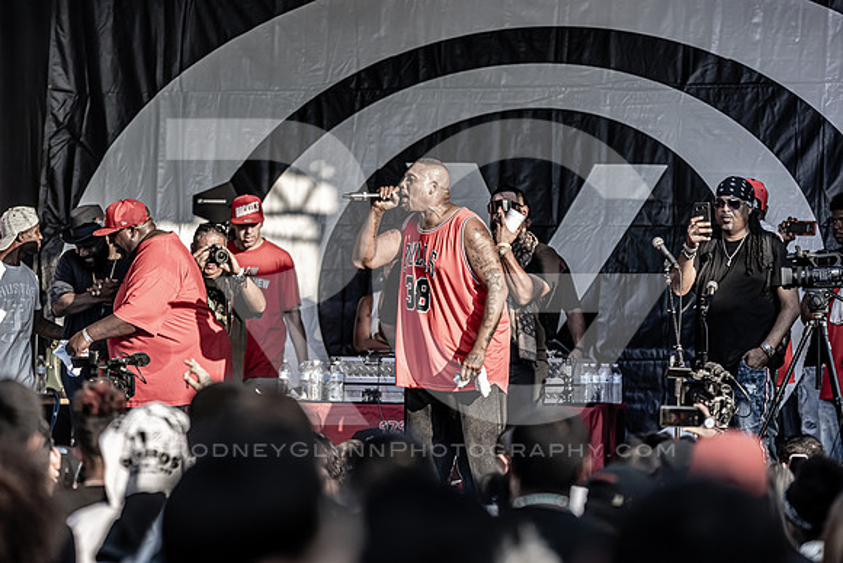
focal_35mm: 226
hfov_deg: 9.1
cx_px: 367
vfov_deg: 6.1
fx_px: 5288
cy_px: 245
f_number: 2.8
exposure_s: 1/1600
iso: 100
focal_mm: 200
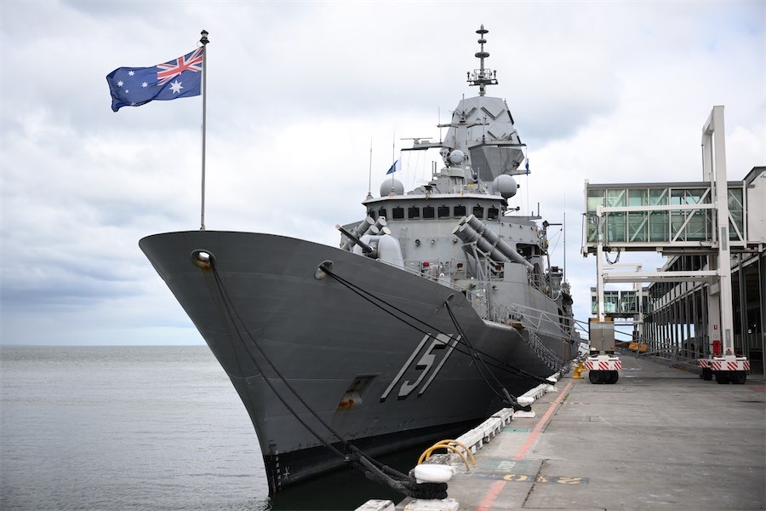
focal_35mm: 41
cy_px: 256
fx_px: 872
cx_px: 383
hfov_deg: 47.4
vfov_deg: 32.6
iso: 640
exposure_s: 1/8000
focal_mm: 41
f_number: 2.8
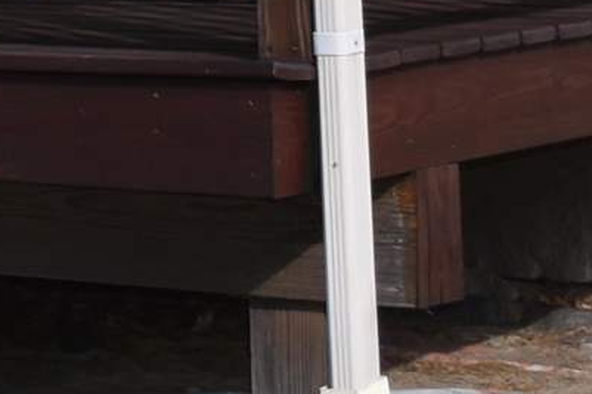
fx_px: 3780
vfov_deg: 5.7
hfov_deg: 8.0
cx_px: -1013
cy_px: -632
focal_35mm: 230
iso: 100
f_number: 4
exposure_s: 1/250
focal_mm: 20
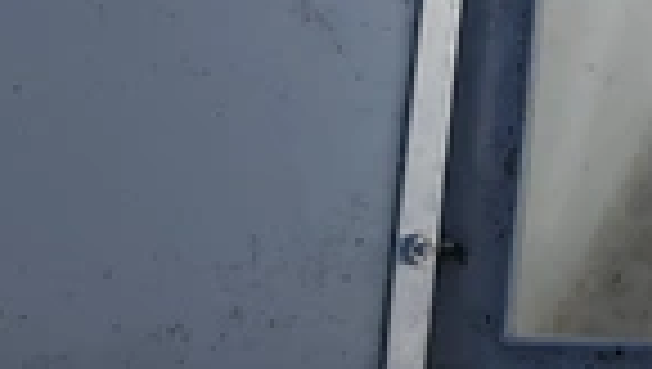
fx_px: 1506
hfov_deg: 22.0
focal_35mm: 87
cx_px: 841
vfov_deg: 13.3
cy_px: -144
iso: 25
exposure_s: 1/1848
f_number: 1.8
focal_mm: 3
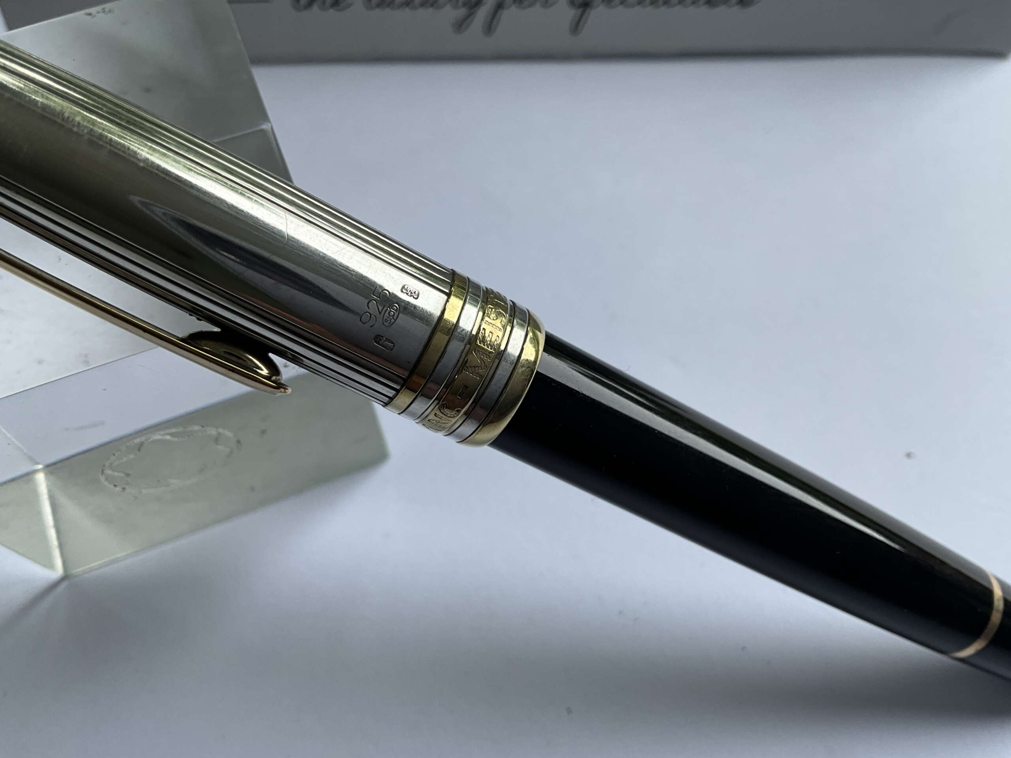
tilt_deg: -65.3
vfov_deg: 48.2
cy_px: 379
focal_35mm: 29
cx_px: 506
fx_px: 847
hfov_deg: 61.7
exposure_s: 1/273
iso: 25
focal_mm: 3
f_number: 1.8
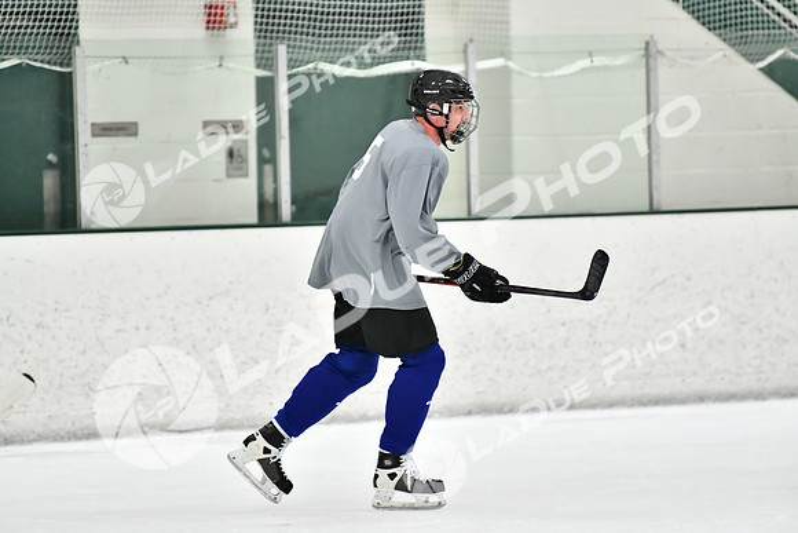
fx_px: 6319
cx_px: 399
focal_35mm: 285
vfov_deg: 4.8
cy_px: 266
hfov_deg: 7.2
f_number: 2.8
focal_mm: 190
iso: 5000
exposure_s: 1/1250
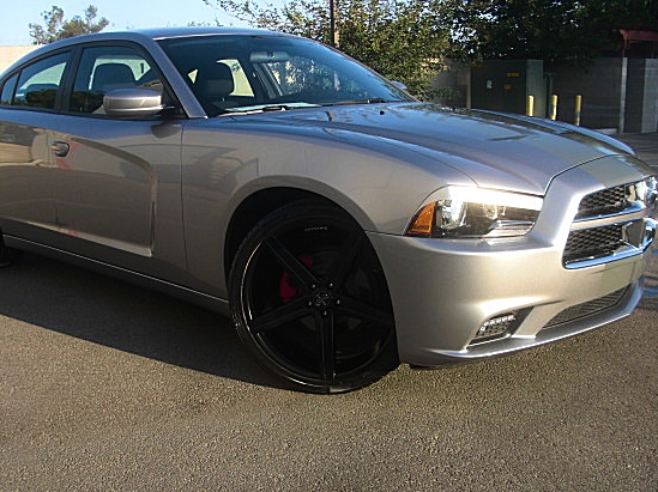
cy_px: 278
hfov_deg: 44.8
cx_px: 304
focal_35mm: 42
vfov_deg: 34.3
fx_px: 798
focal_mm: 6.3
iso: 50
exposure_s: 1/320
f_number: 2.8
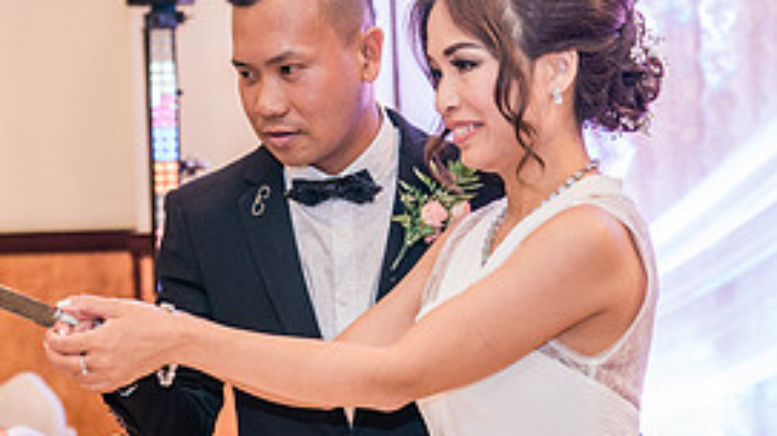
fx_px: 2265
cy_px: 268
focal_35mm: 110
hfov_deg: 19.4
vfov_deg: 11.0
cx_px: 212
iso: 1000
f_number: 2.8
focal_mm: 49
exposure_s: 1/125
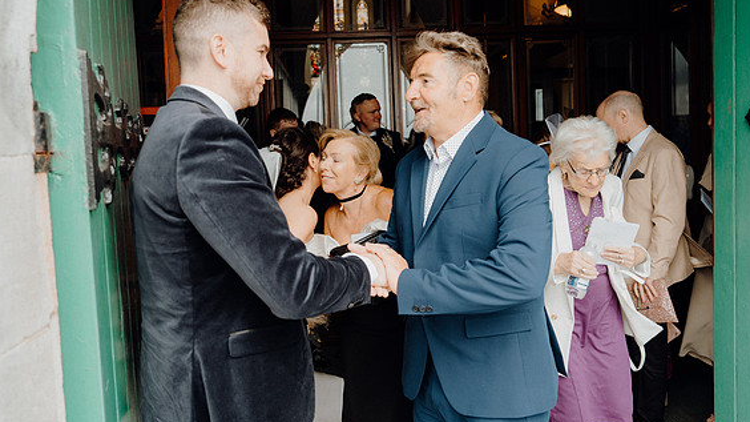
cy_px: 174
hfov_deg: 67.9
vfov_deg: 41.3
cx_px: 375
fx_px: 557
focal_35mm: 28
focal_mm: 26
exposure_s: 1/200
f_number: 3.5
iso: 250
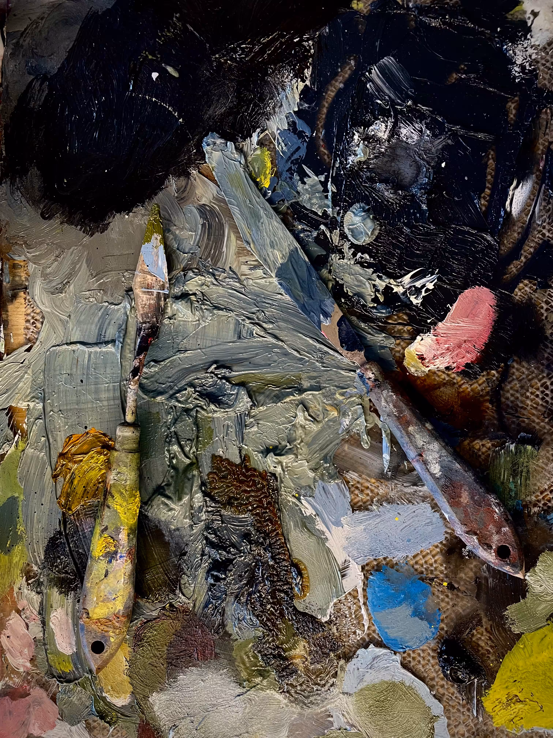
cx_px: 276
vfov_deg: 67.3
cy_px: 369
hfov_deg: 53.1
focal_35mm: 26
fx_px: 554
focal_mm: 4.2
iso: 160
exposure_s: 1/50
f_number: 1.6
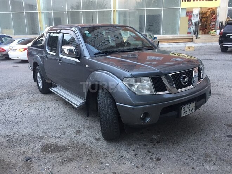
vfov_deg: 48.2
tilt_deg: -15.8
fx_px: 194
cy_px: 87
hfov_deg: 61.7
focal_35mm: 29
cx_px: 116
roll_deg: -0.5
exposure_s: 1/33
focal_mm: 4.15
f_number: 2.2
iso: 160
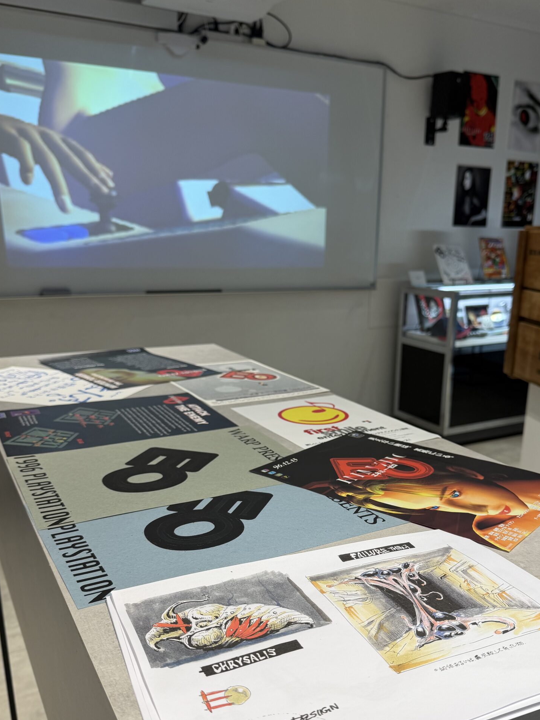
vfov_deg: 56.3
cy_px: 441
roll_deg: -1.3
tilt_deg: -17.2
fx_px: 666
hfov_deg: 44.0
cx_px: 316
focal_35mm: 32
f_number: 1.78
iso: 64
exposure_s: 1/100
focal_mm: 6.76
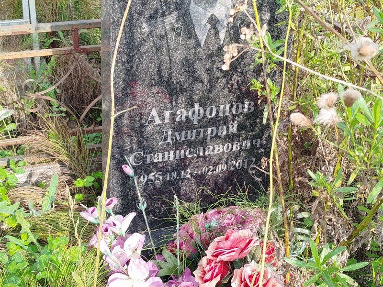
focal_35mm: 53
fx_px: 586
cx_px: 192
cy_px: 144
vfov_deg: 27.5
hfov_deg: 36.2
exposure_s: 1/168
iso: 50
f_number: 1.7
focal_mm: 5.31
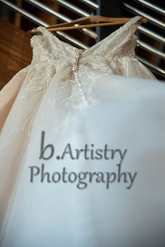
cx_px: 82
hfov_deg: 14.0
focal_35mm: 98
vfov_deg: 20.8
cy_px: 124
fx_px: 674
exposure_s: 1/125
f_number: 4
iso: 640
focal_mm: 98
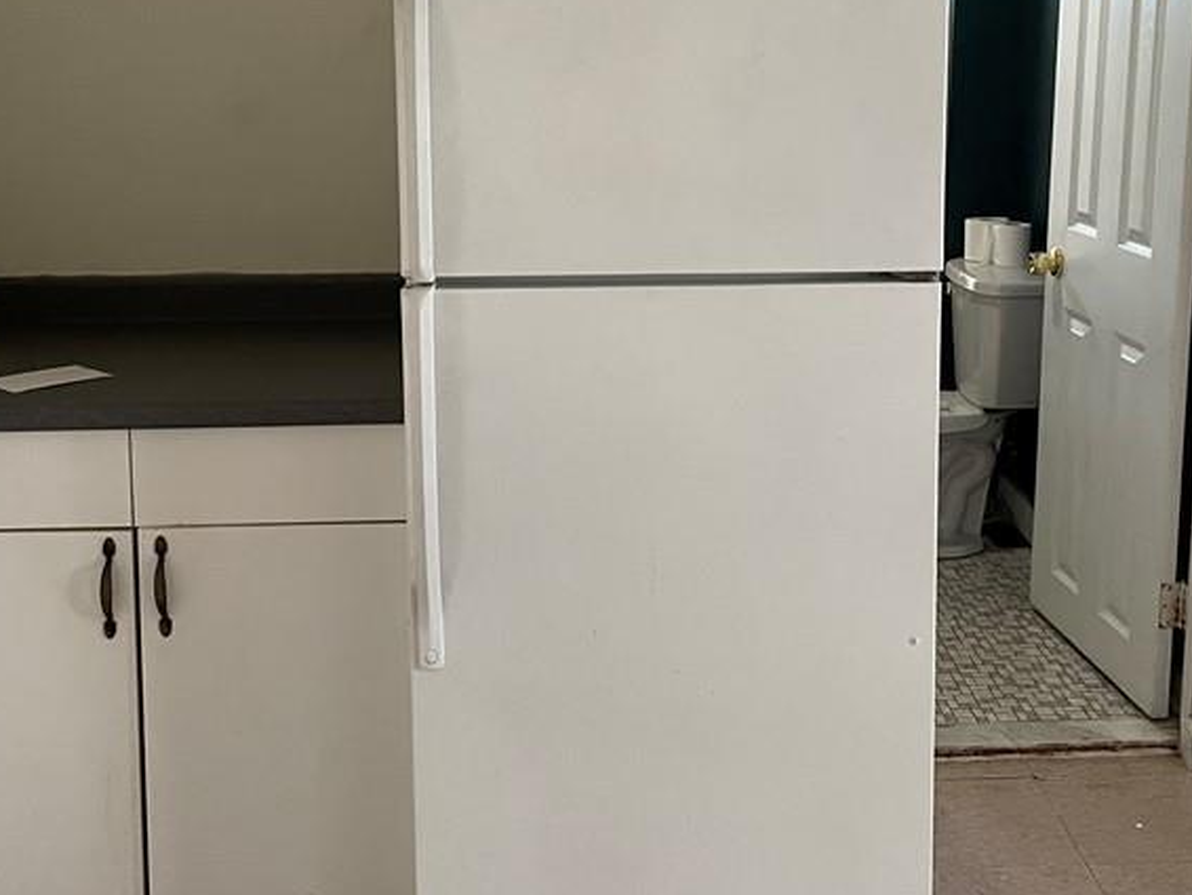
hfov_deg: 40.4
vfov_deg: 30.6
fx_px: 1619
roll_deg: -0.3
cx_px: 647
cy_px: 276
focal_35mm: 47
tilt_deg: -12.9
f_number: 1.6
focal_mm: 4.2
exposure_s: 1/60
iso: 250
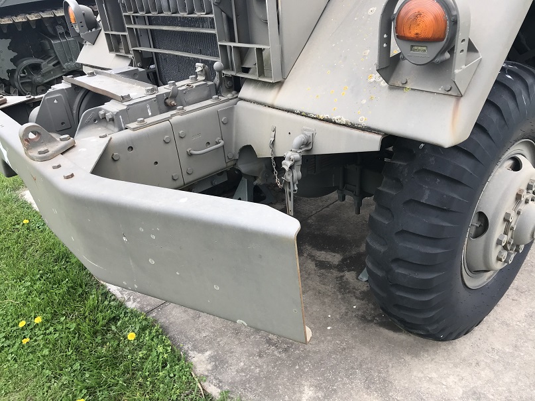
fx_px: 433
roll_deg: +5.4
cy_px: 200
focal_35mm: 28
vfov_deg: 49.7
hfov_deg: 63.5
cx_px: 268
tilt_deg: -27.2
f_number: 1.8
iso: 20
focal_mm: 3.99
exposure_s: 1/332
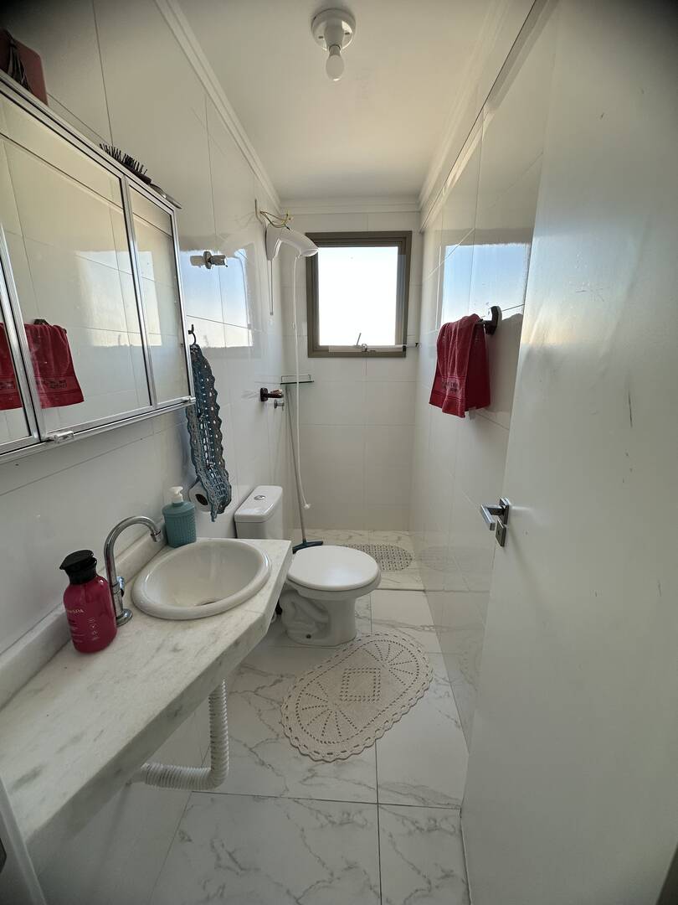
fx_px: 366
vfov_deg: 102.1
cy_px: 452
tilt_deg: -16.0
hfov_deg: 85.7
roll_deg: +0.3
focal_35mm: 14
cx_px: 339
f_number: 2.2
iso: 50
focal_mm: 2.22
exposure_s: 1/99
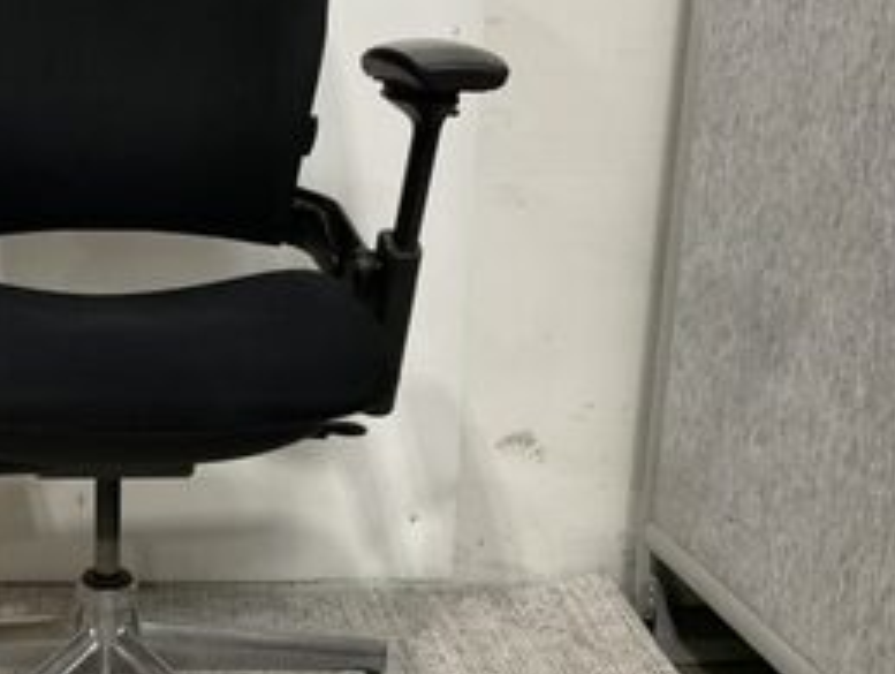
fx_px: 1450
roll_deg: +0.4
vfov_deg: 26.2
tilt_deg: -10.7
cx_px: 104
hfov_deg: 32.7
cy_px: 340
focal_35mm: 56
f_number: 1.8
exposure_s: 1/60
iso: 100
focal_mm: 3
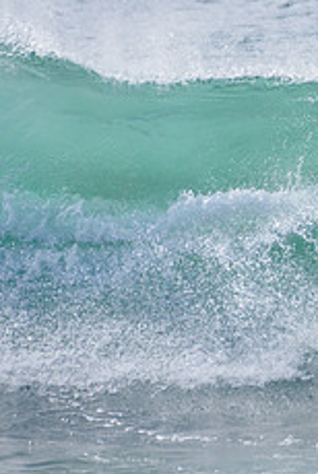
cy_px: 98
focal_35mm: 1541
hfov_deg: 0.9
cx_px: 542
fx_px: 20356
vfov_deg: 1.3
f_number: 5.6
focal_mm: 500
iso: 100
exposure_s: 1/2000
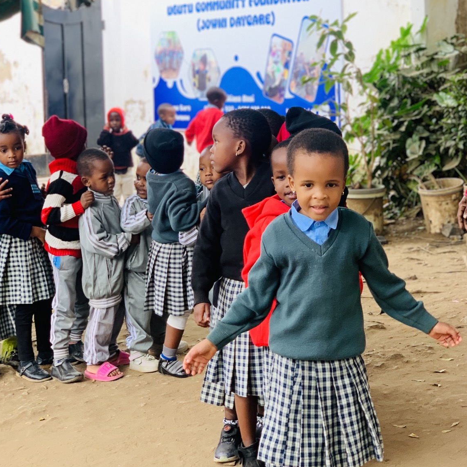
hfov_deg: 24.0
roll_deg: +2.9
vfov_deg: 23.8
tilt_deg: -3.3
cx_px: 243
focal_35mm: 72
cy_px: 128
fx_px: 1099
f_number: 2.4
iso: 40
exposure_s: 1/122
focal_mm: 6
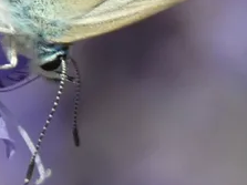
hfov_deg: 1.3
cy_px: -3
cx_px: 78
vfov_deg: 0.9
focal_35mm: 1575
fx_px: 11232
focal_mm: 98.3
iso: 80
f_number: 5.6
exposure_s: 1/160
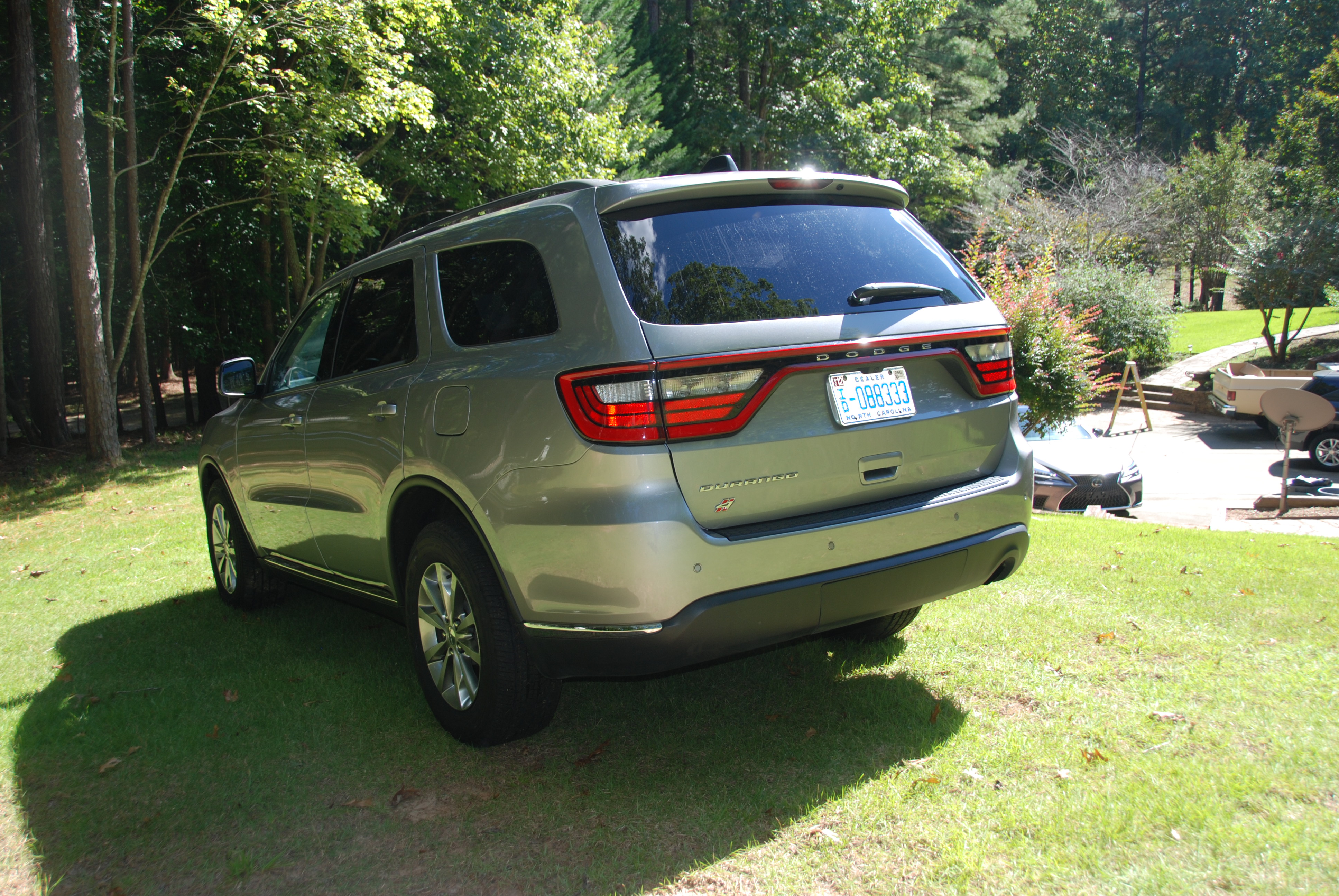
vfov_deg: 40.1
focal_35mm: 33
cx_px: 670
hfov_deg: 57.2
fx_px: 1229
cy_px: 448
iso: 100
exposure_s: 1/200
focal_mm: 22
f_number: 4
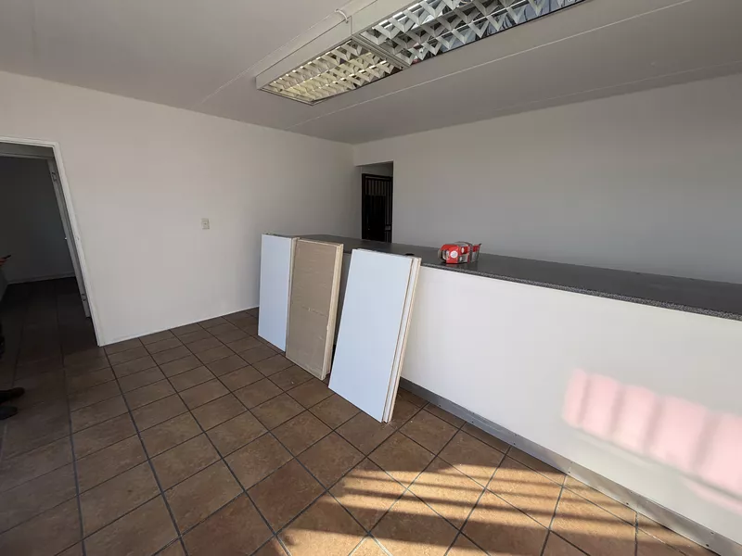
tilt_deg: -14.2
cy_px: 278
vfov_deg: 85.7
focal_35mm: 14
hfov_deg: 102.1
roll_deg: -1.5
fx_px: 300
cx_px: 371
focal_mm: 2.22
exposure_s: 1/502
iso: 64
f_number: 2.2
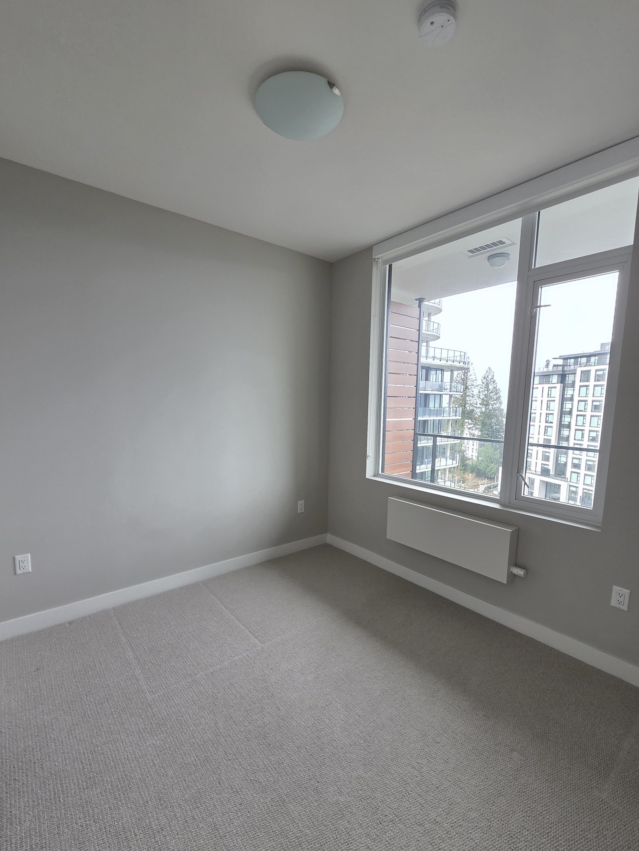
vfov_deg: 102.0
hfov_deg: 85.7
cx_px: 313
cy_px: 445
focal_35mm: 14
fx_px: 344
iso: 64
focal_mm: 2.2
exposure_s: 1/120
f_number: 2.2
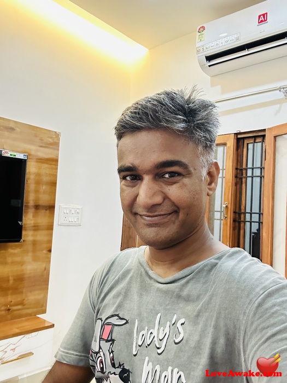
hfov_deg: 46.8
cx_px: 144
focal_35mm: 30
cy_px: 192
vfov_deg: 60.0
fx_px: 332
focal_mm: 2.69
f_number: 1.9
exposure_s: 1/33
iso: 250
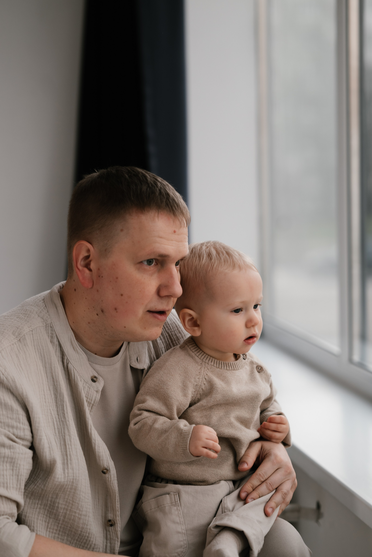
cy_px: 278
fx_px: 1316
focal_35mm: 85
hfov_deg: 16.1
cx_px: 186
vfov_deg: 23.9
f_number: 2.5
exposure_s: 1/320
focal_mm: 85
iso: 250
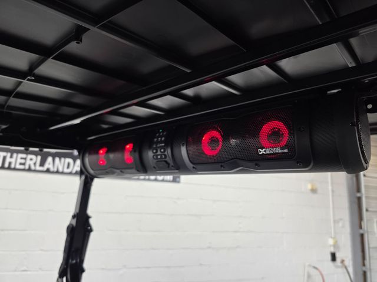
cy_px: 141
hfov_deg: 73.9
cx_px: 188
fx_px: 250
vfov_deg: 58.9
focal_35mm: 23
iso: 125
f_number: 1.7
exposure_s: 1/120
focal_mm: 6.3
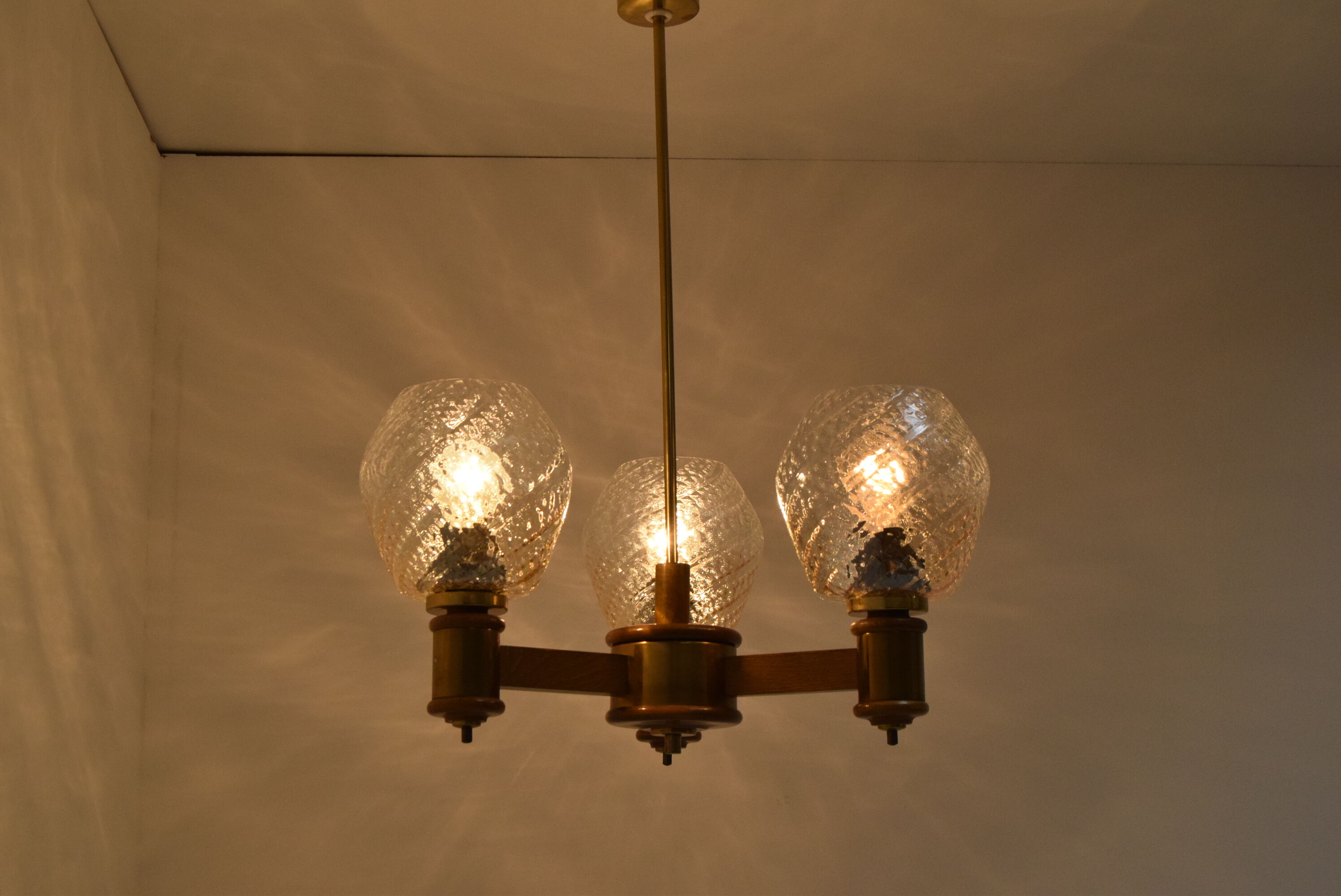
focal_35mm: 52
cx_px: 670
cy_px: 448
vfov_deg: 25.8
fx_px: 1957
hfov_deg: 37.8
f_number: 10
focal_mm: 35
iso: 1600
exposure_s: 1/400
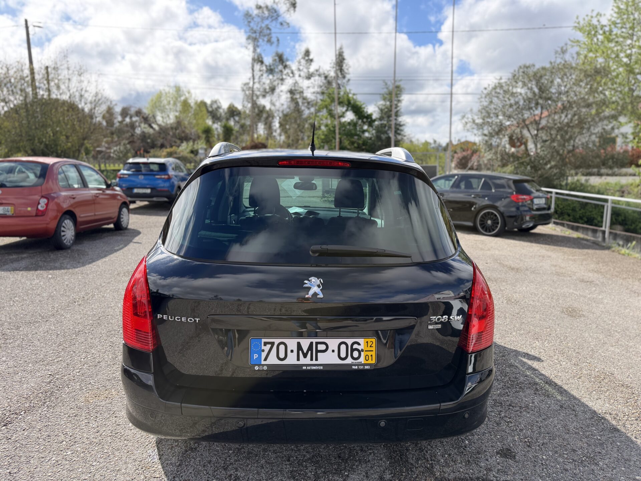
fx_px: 444
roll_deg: +1.3
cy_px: 240
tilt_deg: -11.2
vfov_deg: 56.8
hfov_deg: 71.6
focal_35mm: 24
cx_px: 320
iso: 100
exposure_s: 1/1618
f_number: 1.78
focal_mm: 6.76
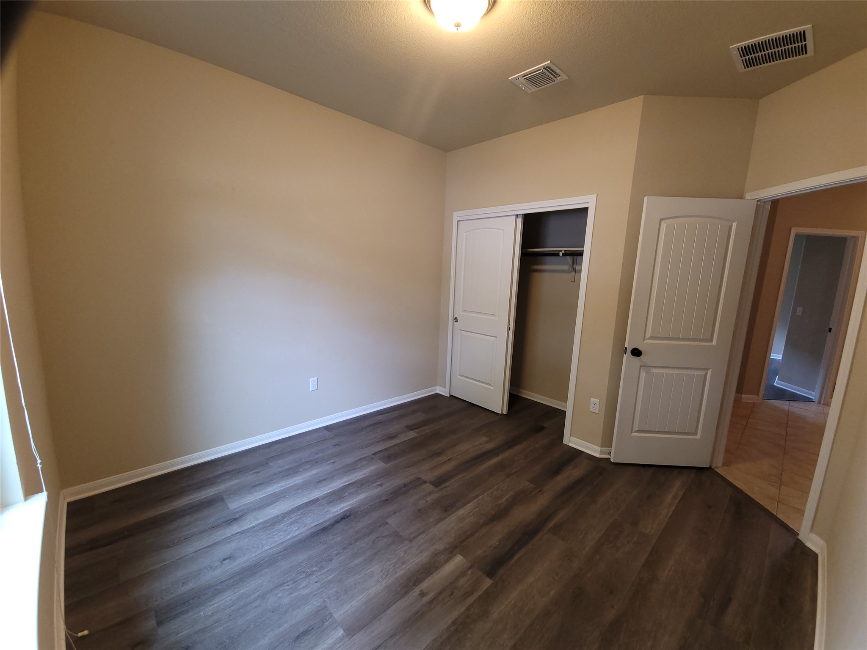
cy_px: 325
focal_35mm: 13
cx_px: 434
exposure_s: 1/15
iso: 160
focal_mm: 2.2
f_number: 2.2
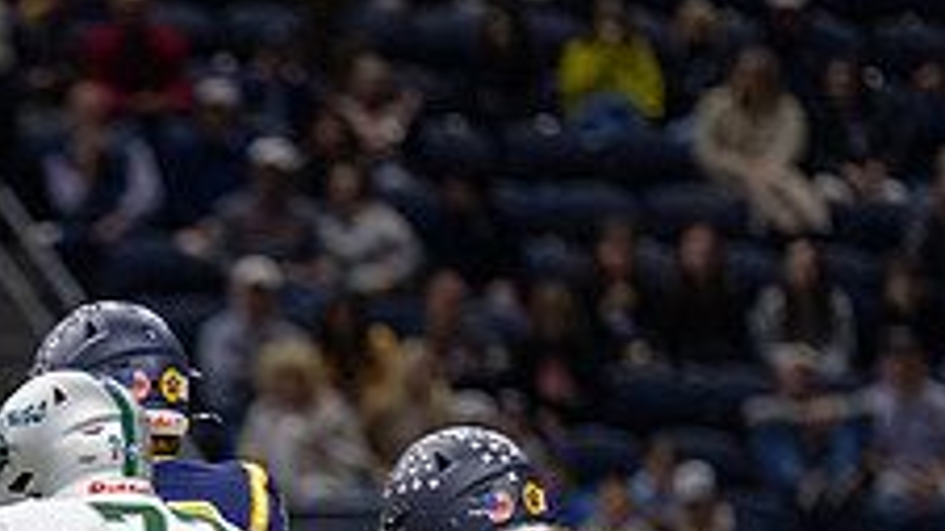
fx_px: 15231
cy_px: 872
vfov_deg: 2.0
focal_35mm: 608
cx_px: -149
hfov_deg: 3.5
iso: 2000
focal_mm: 200
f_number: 2.8
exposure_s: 1/1000
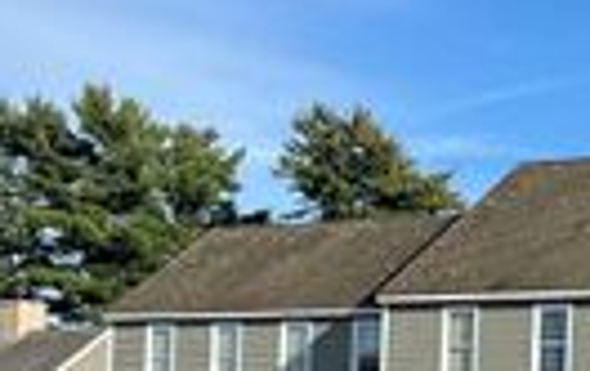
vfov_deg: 11.9
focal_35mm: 104
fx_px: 1675
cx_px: 670
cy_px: 615
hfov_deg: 19.1
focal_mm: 5.7
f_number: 1.5
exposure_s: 1/2404
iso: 50
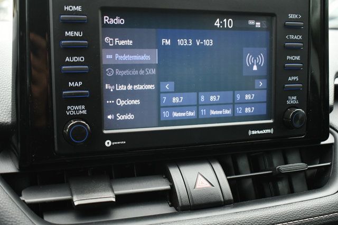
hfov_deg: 42.7
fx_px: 432
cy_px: 112
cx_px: 169
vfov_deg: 29.3
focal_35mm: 46
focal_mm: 31
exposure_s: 1/125
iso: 1000
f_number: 4.2
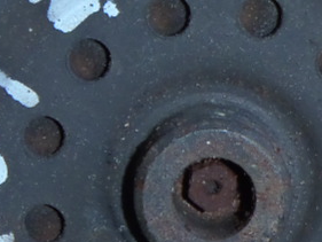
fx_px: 1610
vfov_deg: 8.6
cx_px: 148
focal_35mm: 173
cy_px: 147
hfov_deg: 11.4
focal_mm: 6.83
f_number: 4.6
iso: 100
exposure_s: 1/40
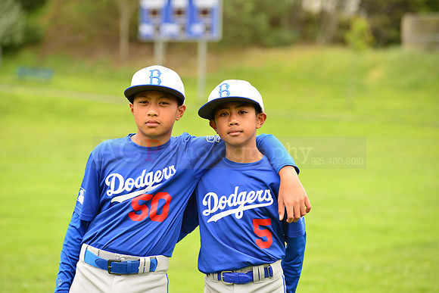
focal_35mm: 145
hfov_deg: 14.2
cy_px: 146
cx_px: 220
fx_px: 1769
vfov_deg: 9.5
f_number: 5
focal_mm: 145
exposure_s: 1/250
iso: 160
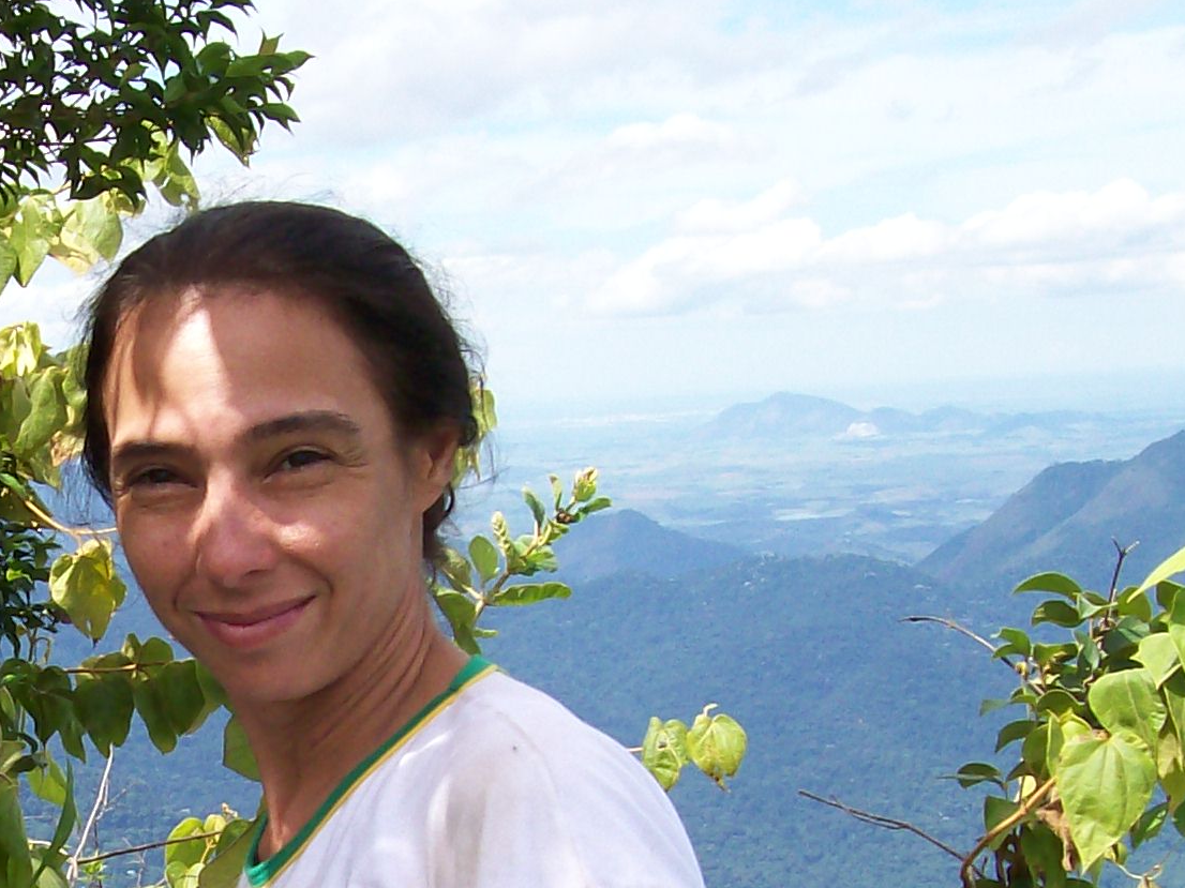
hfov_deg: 18.9
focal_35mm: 100
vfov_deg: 14.6
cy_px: 871
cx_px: -90
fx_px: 3423
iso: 80
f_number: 4.8
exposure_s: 1/381
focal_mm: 6
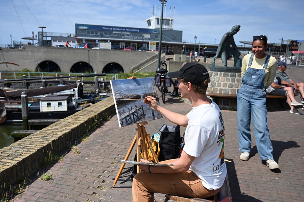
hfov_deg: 62.8
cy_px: 101
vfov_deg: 44.2
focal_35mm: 30
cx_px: 152
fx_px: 249
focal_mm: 29.5
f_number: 4
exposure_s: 1/8000
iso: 500
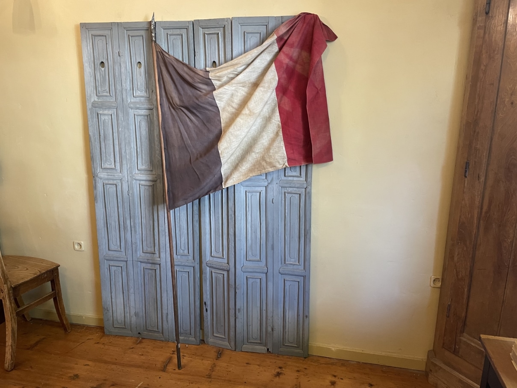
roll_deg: +0.2
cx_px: 258
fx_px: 388
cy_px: 194
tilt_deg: -13.9
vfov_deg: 53.1
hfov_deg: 67.3
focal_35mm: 26
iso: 320
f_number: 1.6
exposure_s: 1/50
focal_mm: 4.2
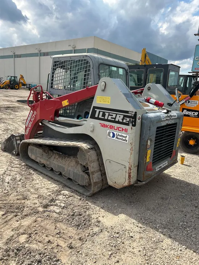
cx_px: 100
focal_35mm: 26
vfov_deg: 67.3
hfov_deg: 53.1
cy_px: 132
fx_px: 199
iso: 50
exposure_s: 1/3968
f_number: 1.5
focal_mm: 5.7
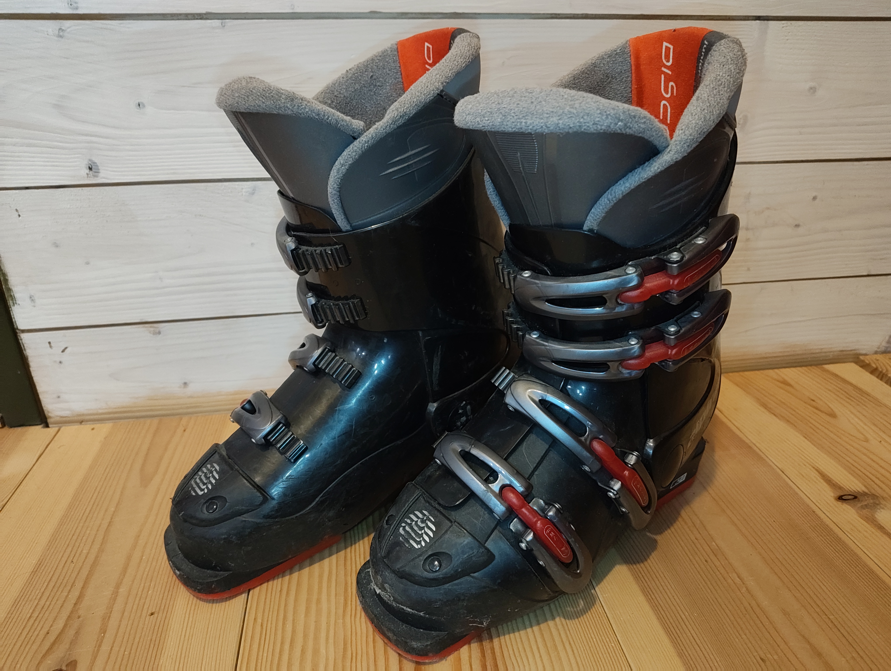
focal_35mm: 24
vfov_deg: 56.9
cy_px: 336
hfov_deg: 71.5
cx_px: 446
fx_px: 619
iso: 1392
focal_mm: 5.56
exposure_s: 1/33.3
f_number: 1.88
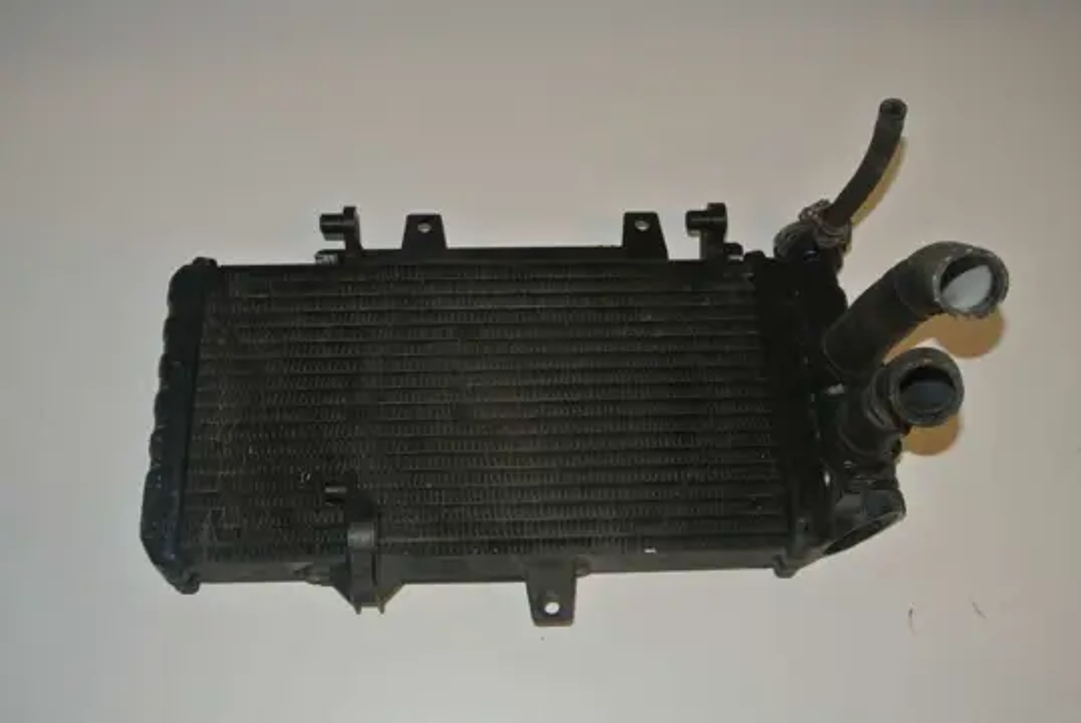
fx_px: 1172
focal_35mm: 39
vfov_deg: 34.3
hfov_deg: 49.5
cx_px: 540
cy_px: 362
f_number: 4
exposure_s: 1/60
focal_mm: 14.5
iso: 200
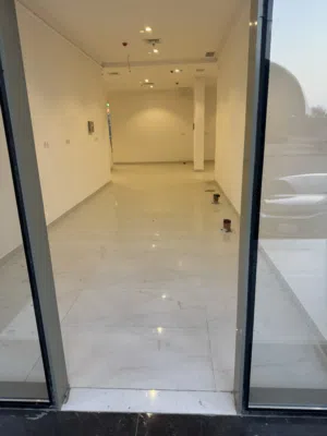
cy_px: 218
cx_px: 164
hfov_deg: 56.8
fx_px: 302
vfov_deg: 71.6
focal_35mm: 24
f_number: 1.78
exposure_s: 1/121
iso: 200
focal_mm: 6.76
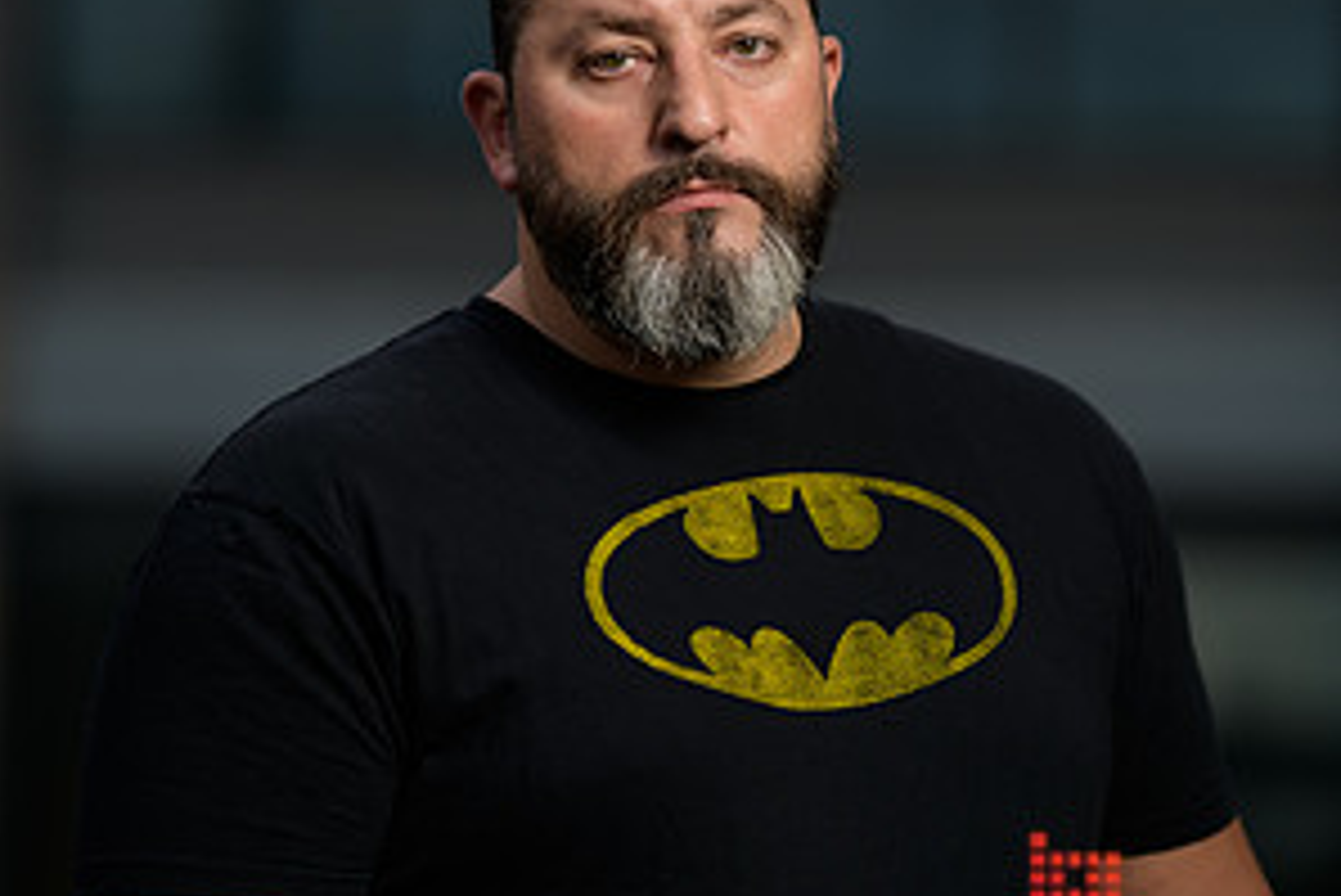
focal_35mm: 204
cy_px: 50
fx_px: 7602
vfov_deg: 6.7
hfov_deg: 10.1
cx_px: 670
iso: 200
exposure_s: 1/250
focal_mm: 135
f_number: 2
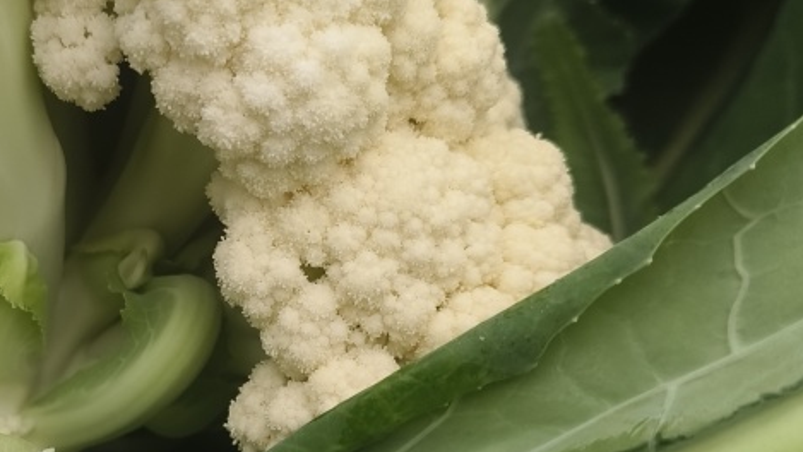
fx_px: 1214
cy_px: 324
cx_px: 202
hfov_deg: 35.8
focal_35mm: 57
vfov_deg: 21.0
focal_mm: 5.5
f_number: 1.75
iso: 309
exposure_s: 1/100
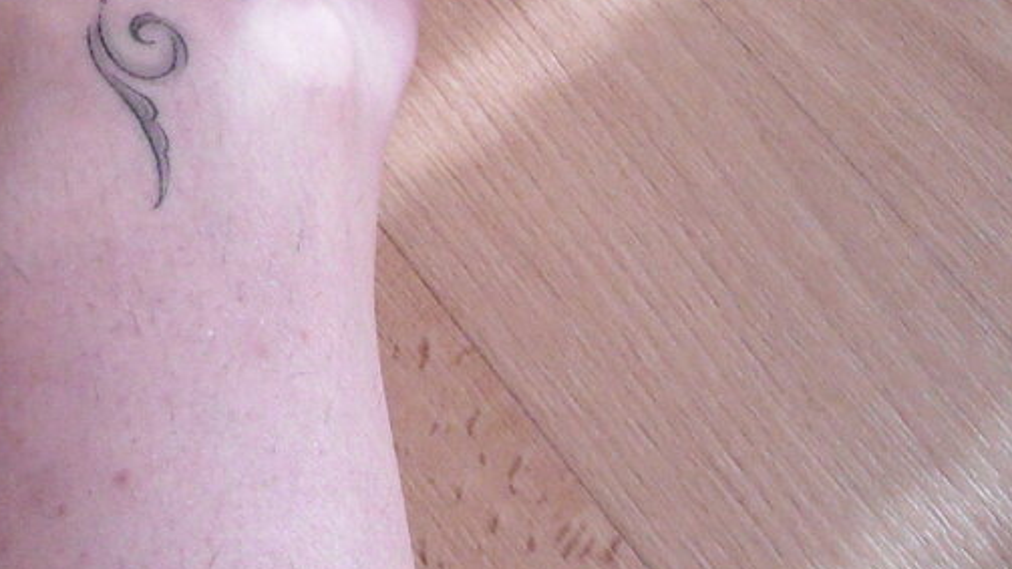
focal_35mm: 91
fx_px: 2442
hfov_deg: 22.1
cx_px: -113
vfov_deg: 12.9
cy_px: -171
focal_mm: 5.7
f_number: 2.8
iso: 565
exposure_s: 1/228
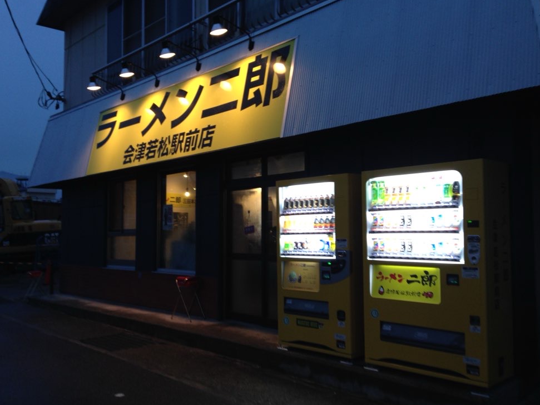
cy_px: 203
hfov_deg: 54.0
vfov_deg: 41.8
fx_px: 530
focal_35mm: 34
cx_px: 269
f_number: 2.4
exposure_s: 1/24
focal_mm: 4.12
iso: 50
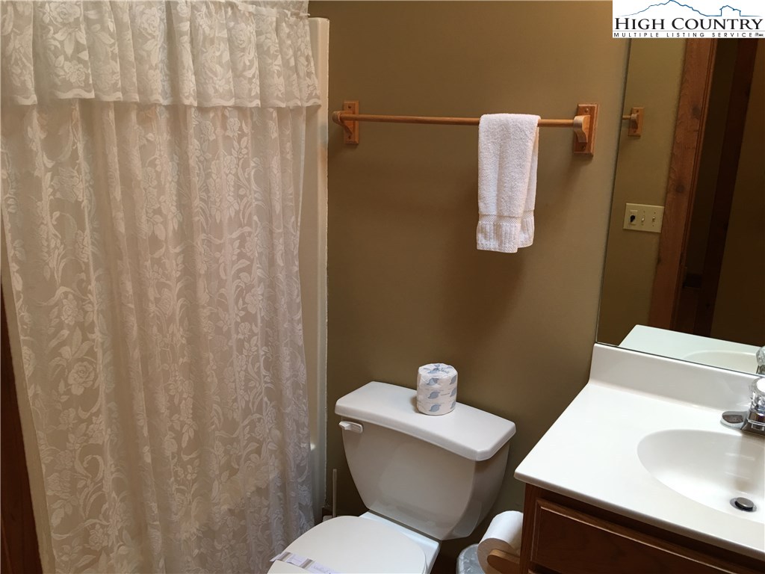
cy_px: 287
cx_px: 382
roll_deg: -1.5
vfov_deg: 48.2
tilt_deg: -13.6
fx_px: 641
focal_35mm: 29
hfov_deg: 61.7
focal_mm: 4.15
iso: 25
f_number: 2.2
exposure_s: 1/15
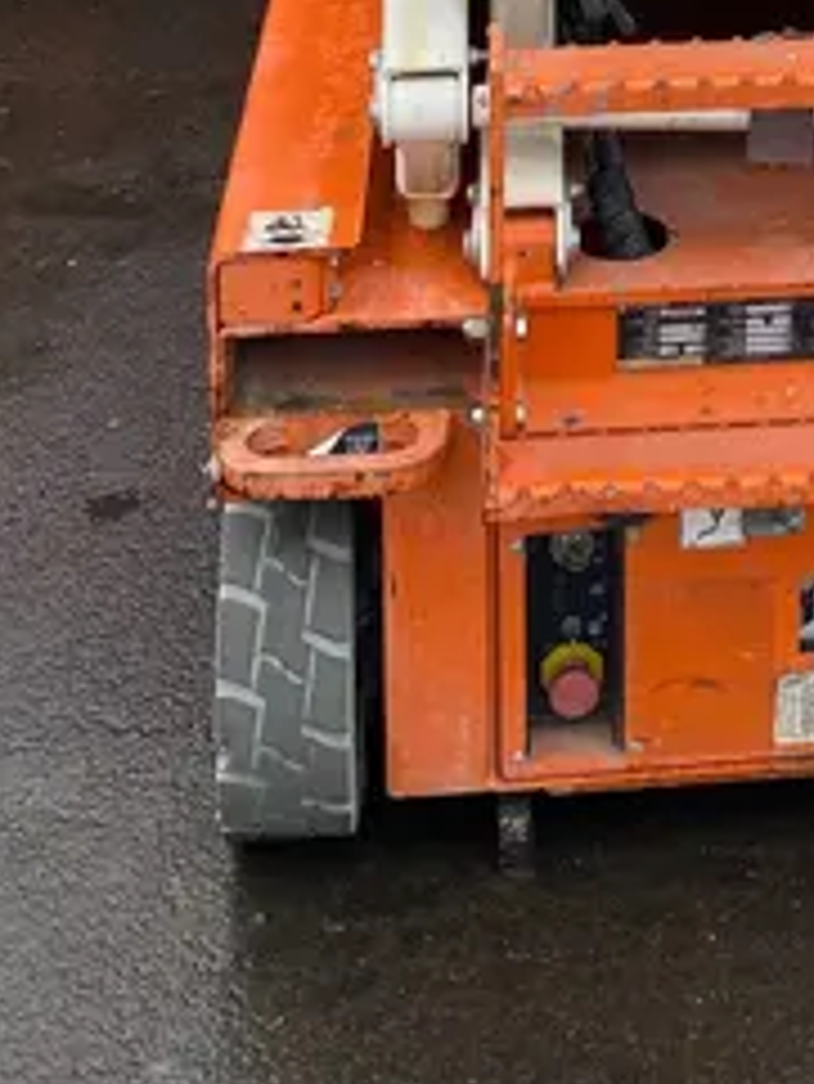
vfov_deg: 21.5
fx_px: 2475
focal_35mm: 79
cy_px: -443
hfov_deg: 18.2
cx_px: 801
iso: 32
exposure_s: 1/1206
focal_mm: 4.25
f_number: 1.8
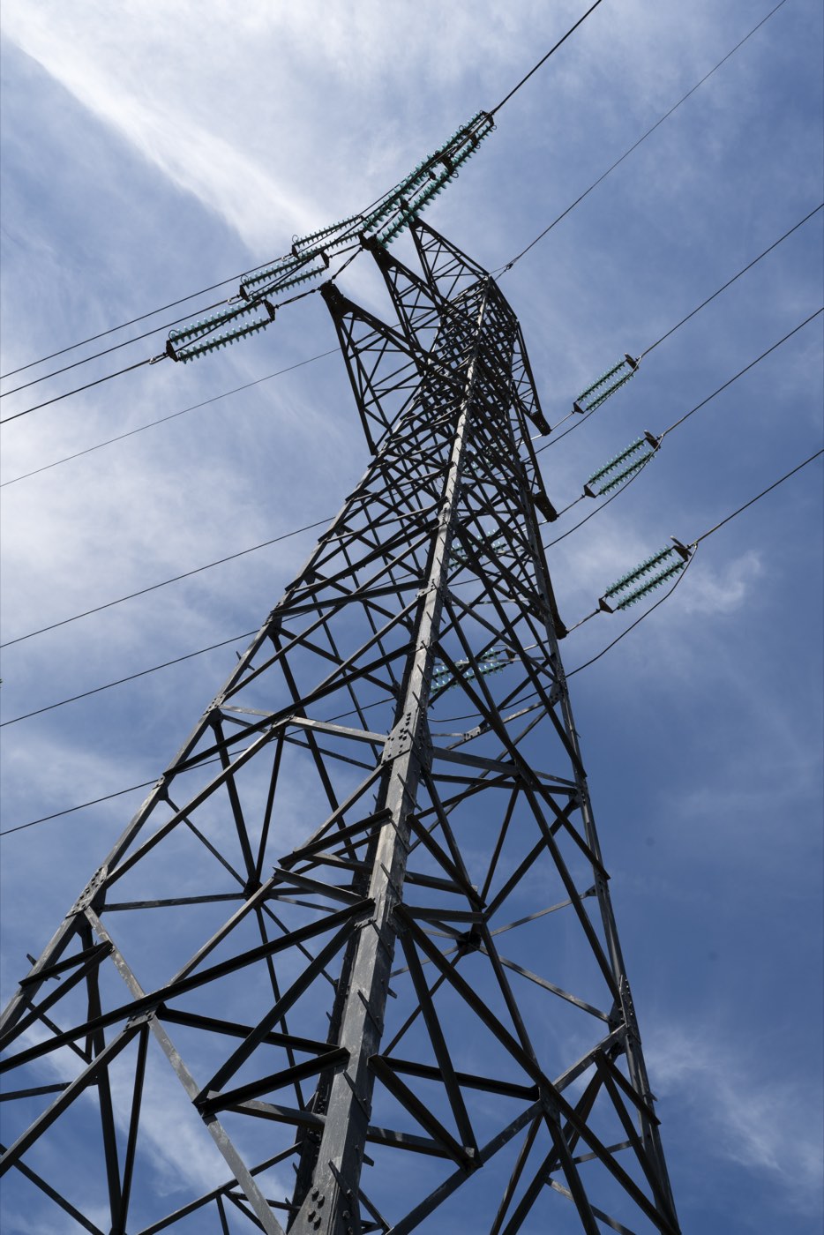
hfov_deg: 37.9
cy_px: 618
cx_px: 412
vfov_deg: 54.4
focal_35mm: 35
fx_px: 1201
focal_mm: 35
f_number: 11
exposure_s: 1/200
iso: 100
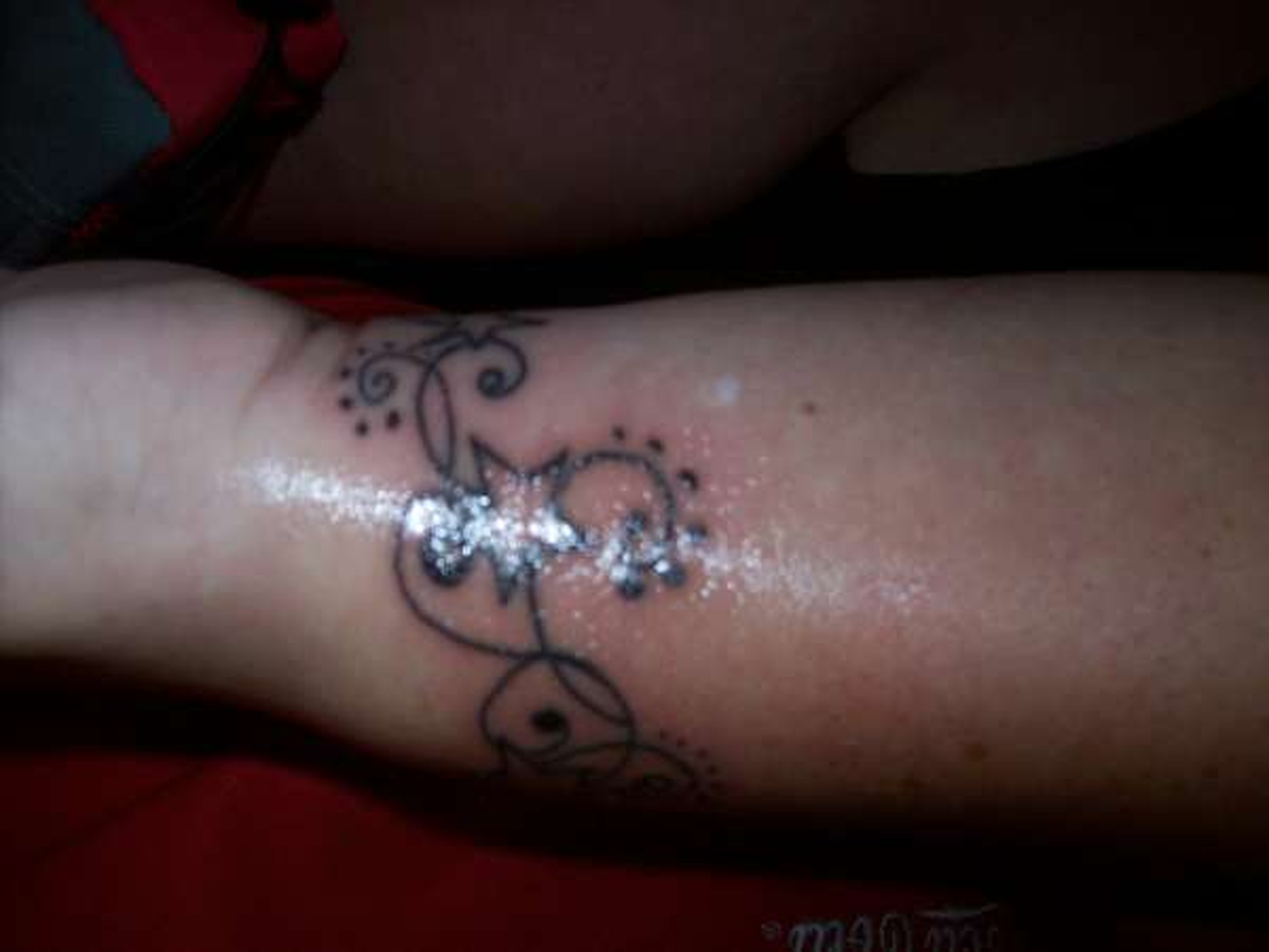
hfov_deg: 51.4
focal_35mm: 36
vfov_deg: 39.7
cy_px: 476
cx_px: 634
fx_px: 1320
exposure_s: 1/64
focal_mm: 6
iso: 80
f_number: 2.7
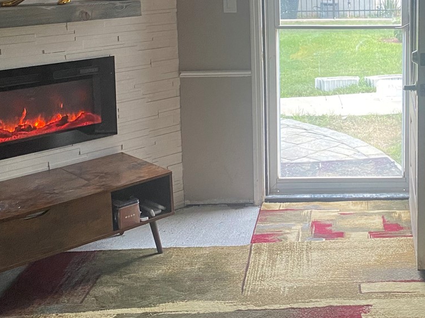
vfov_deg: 25.7
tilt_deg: -9.0
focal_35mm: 55
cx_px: 374
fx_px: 675
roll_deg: +0.0
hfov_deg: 33.3
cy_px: 31
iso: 500
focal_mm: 4.25
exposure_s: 1/60
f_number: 1.8
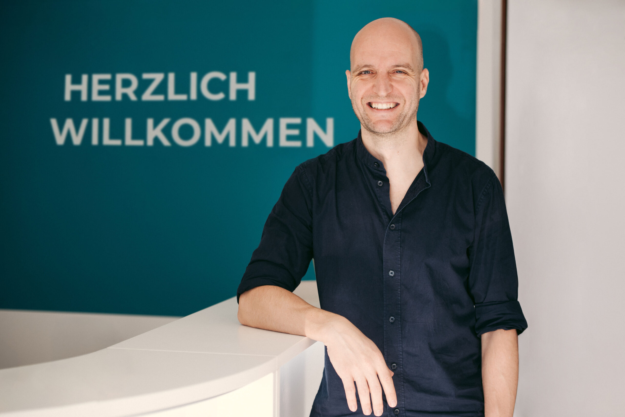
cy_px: 208
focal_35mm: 70
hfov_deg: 28.8
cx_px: 312
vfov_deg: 19.5
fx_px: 1215
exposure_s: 1/160
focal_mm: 70
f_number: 2.8
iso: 160
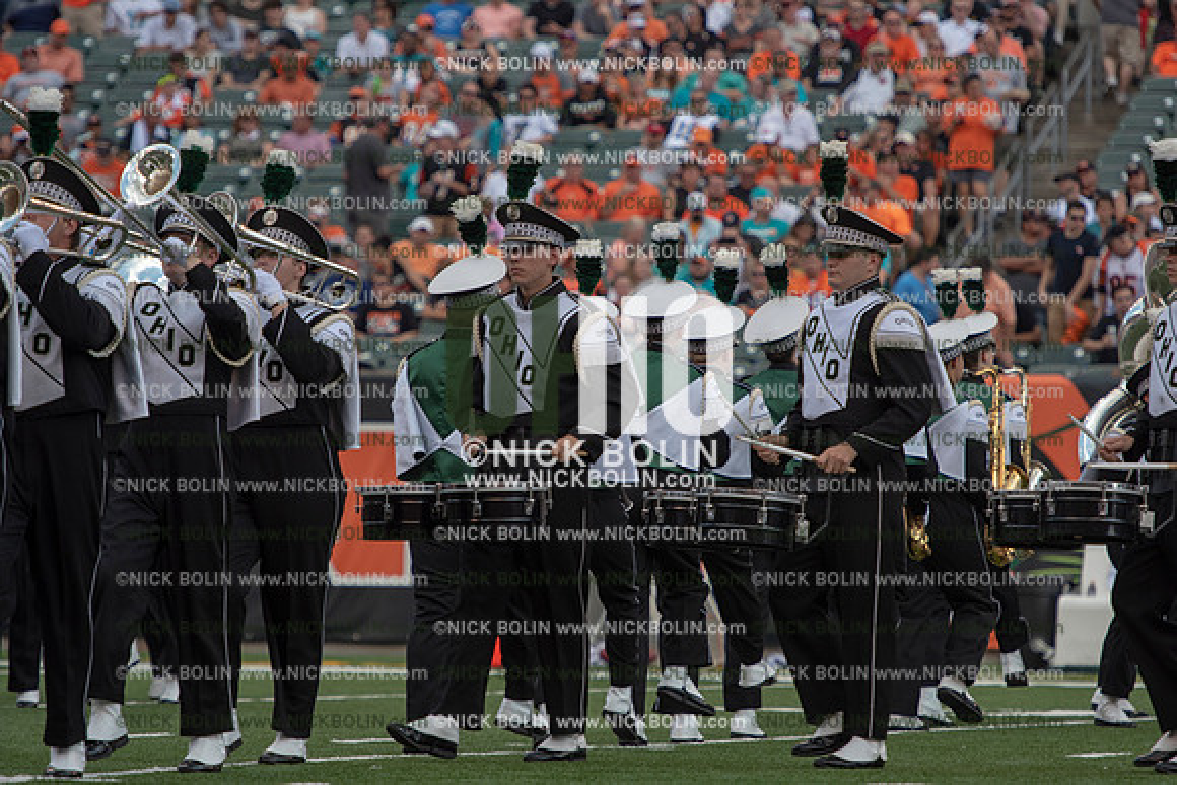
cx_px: 588
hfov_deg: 7.6
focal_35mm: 270
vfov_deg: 5.1
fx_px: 8829
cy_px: 392
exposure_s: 1/1250
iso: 400
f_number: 5.6
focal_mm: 270
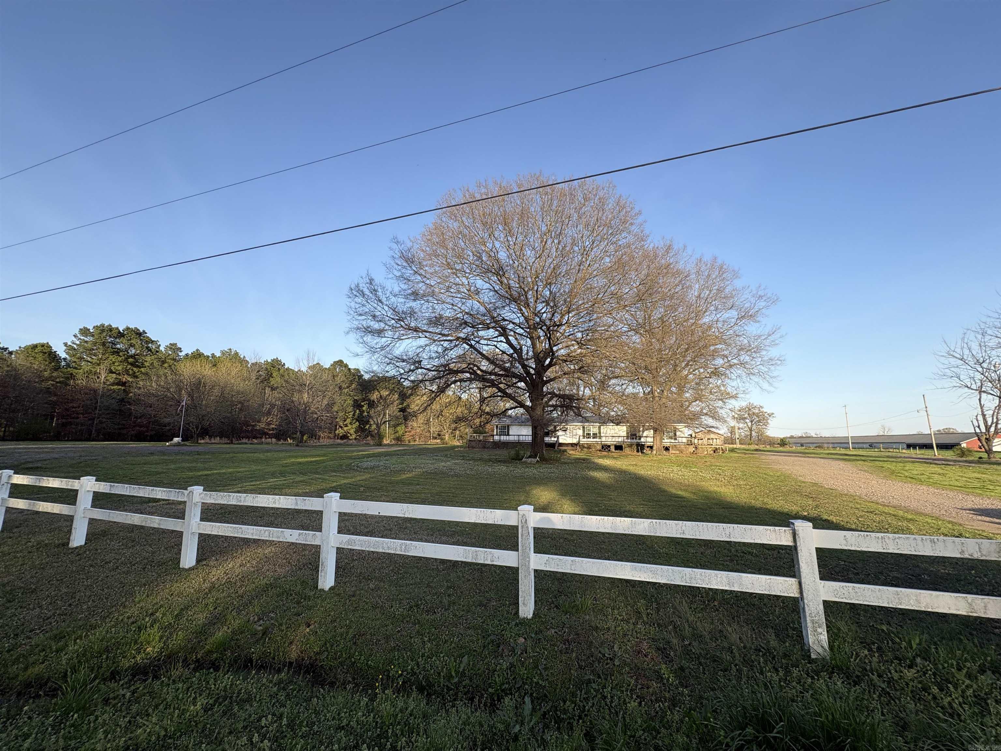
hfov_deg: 102.1
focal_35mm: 14
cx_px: 500
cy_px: 376
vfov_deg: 85.7
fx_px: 405
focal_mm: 2.22
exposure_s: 1/657
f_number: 2.2
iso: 40
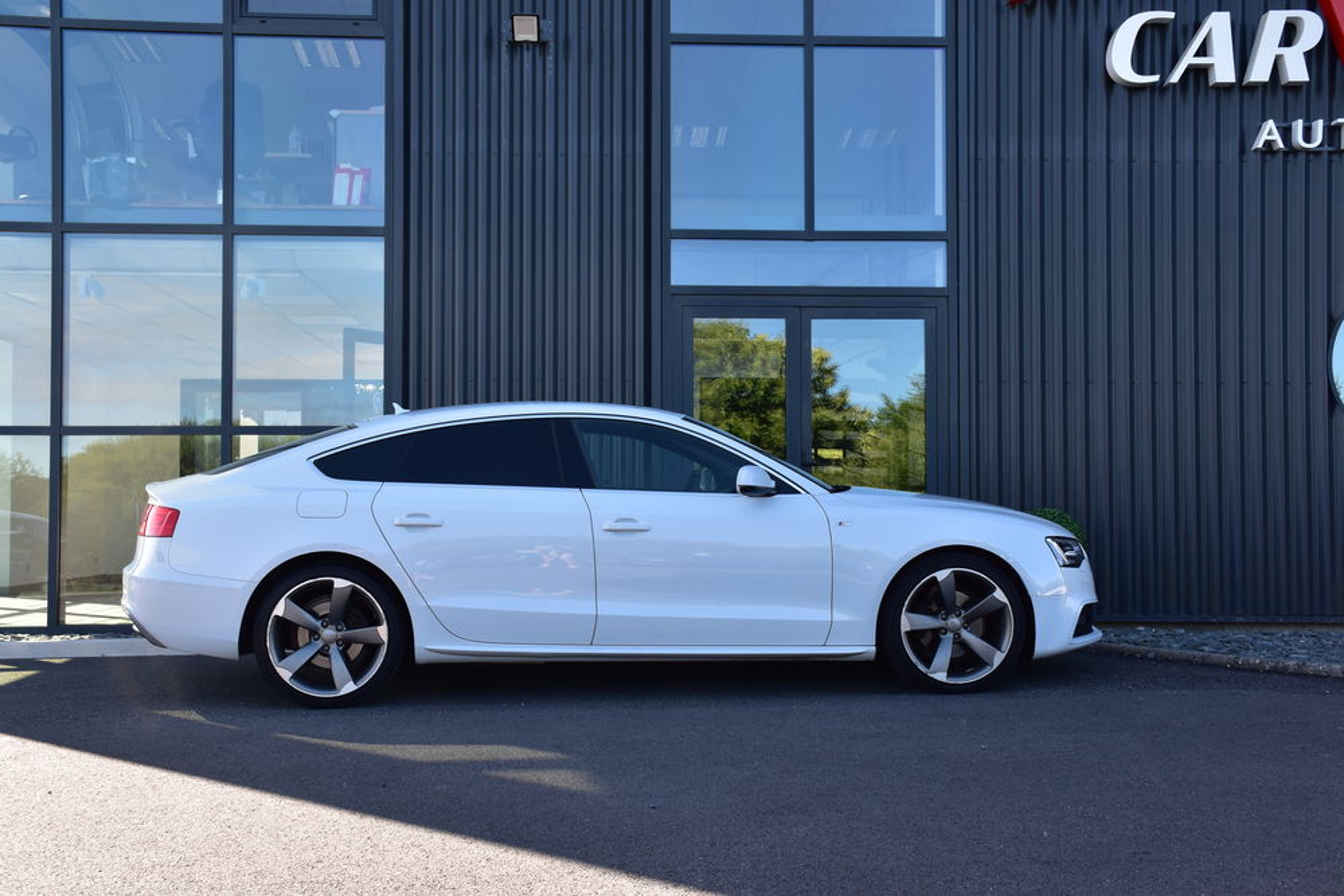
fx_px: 1456
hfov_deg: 49.5
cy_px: 448
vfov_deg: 34.2
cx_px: 672
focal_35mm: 39
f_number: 9
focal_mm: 26
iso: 400
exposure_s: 1/160
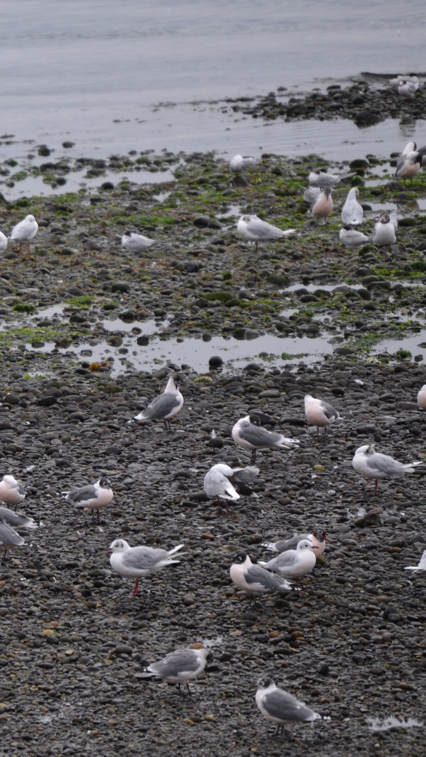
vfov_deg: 4.6
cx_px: -135
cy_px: 379
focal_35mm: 472
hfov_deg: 2.6
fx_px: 9477
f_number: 5.6
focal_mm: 200
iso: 400
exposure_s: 1/800
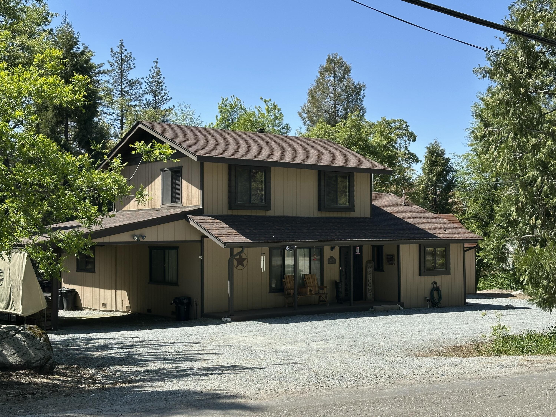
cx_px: 278
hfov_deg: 39.7
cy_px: 208
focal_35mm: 48
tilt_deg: +1.9
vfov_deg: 30.3
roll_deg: +0.2
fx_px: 771
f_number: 1.78
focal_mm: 6.86
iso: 64
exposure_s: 1/2667
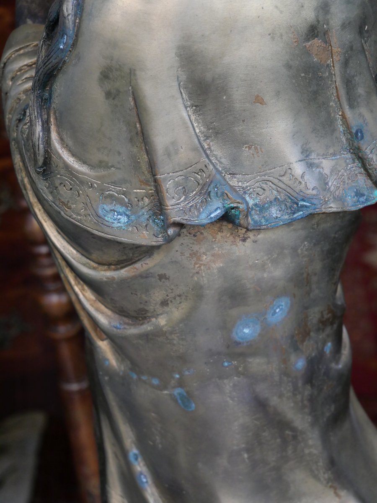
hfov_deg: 19.4
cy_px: 252
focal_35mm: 76
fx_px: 1104
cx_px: 188
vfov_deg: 25.7
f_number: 5.4
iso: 1600
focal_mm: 38
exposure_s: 1/100
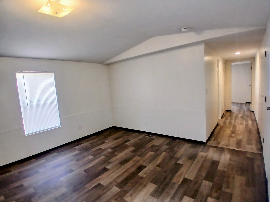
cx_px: 135
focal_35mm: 17
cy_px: 101
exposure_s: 1/60
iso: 80
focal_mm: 1.4
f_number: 2.2
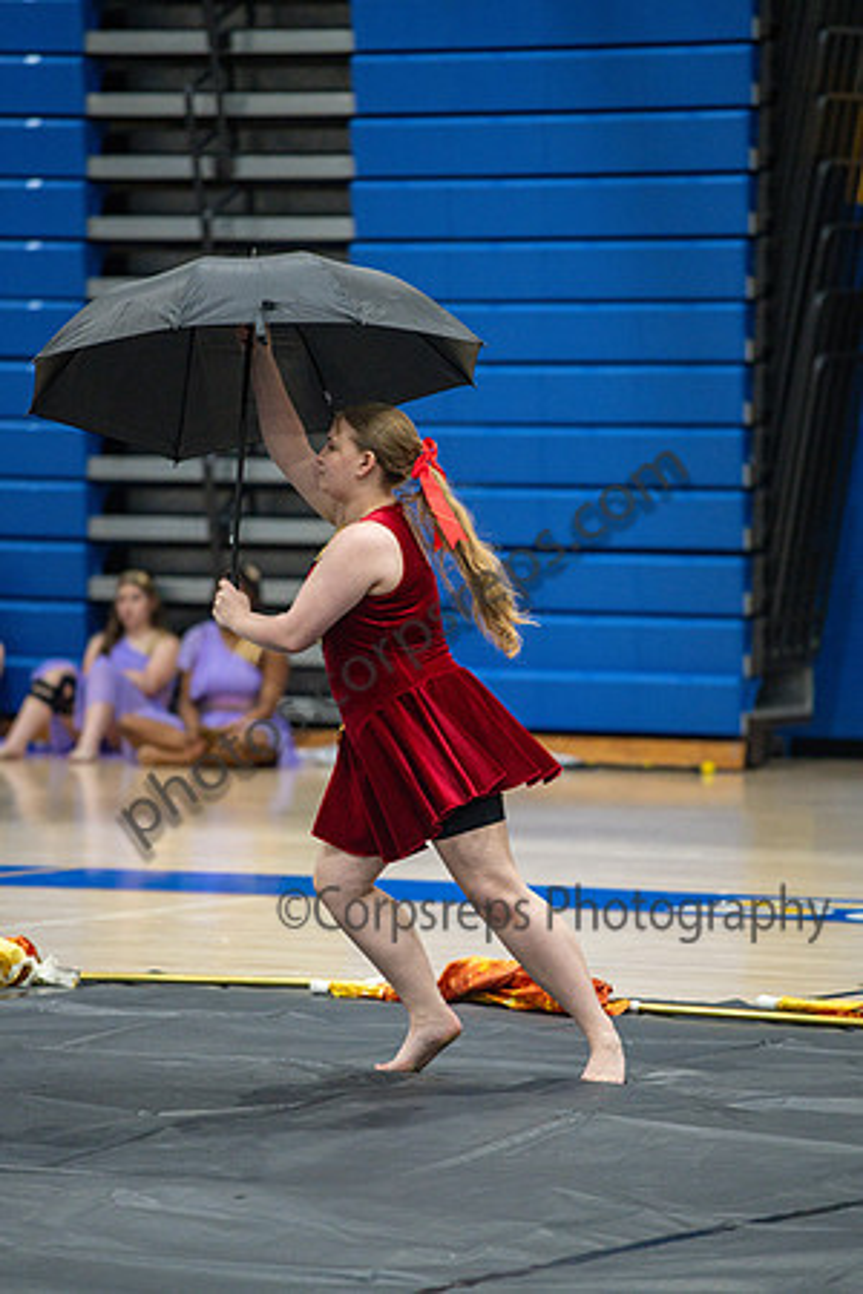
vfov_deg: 10.3
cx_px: 432
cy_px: 647
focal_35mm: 200
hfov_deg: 6.9
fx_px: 7191
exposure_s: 1/500
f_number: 4
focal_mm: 200
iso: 6400
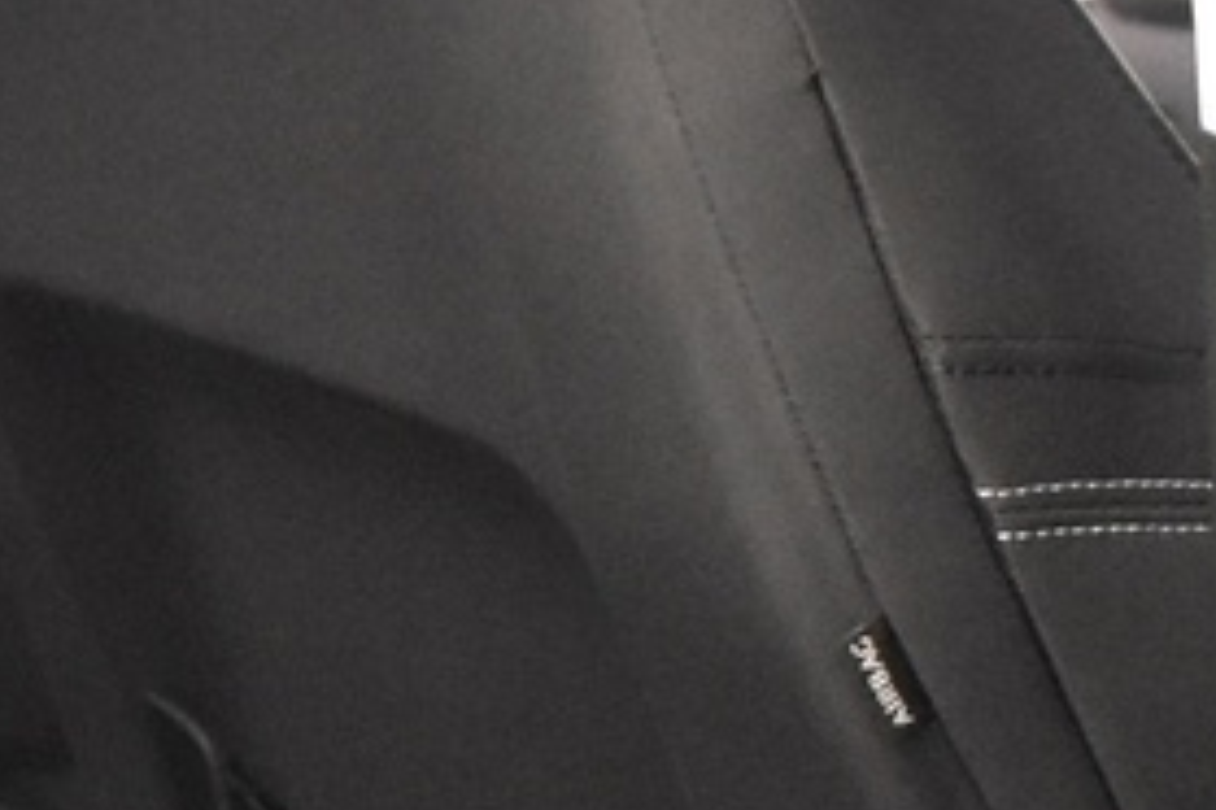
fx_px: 5303
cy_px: 710
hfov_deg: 12.1
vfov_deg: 8.7
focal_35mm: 157
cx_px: -920
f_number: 3.5
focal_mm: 18
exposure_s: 1/30
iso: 3200
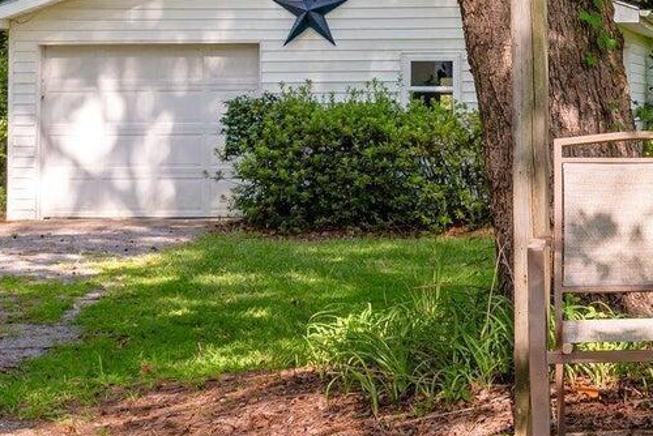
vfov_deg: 15.3
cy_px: 68
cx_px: 768
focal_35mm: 89
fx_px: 1615
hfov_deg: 21.4
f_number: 8
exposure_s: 1/125
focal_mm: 29
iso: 250
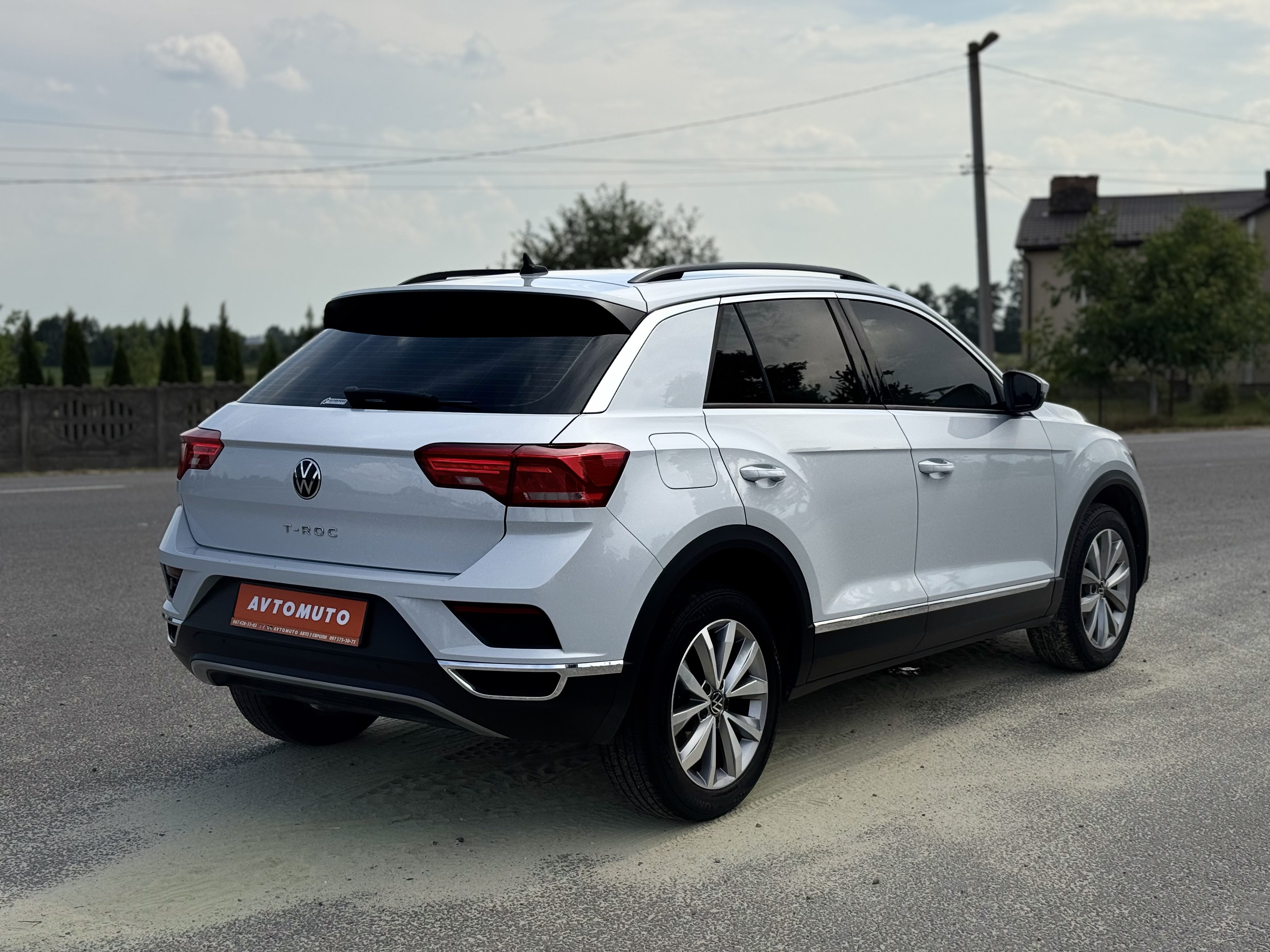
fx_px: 1761
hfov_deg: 39.7
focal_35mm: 48
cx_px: 635
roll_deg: +0.5
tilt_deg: -4.0
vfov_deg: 30.3
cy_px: 476
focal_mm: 6.76
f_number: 1.78
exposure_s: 1/6410
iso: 64
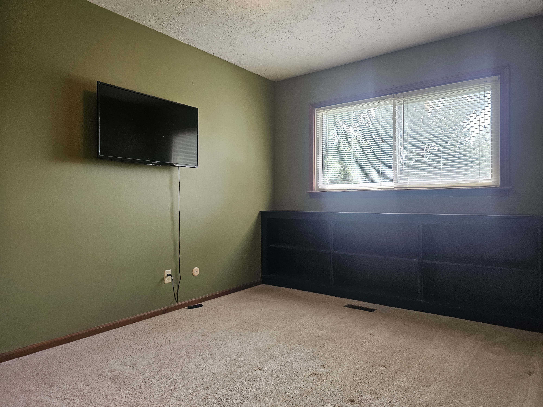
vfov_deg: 58.9
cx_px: 272
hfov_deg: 73.9
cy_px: 204
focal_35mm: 23
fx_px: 361
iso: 250
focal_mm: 6.3
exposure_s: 1/120
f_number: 1.7
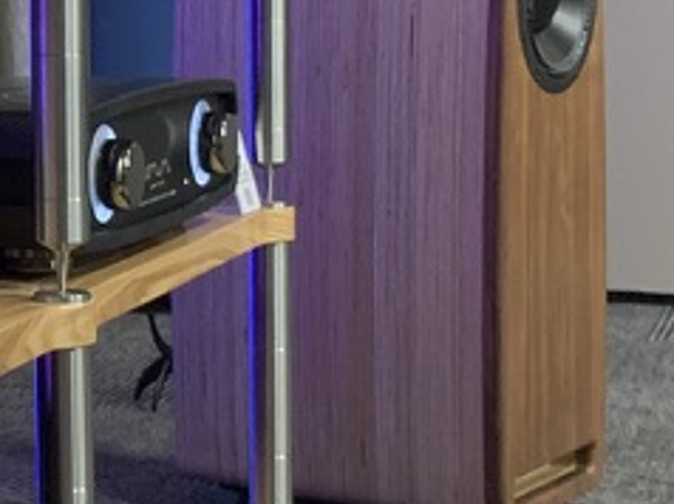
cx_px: -329
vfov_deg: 13.2
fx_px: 2179
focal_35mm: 112
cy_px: 130
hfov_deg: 16.1
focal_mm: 4.25
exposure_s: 1/25
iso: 400
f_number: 1.8
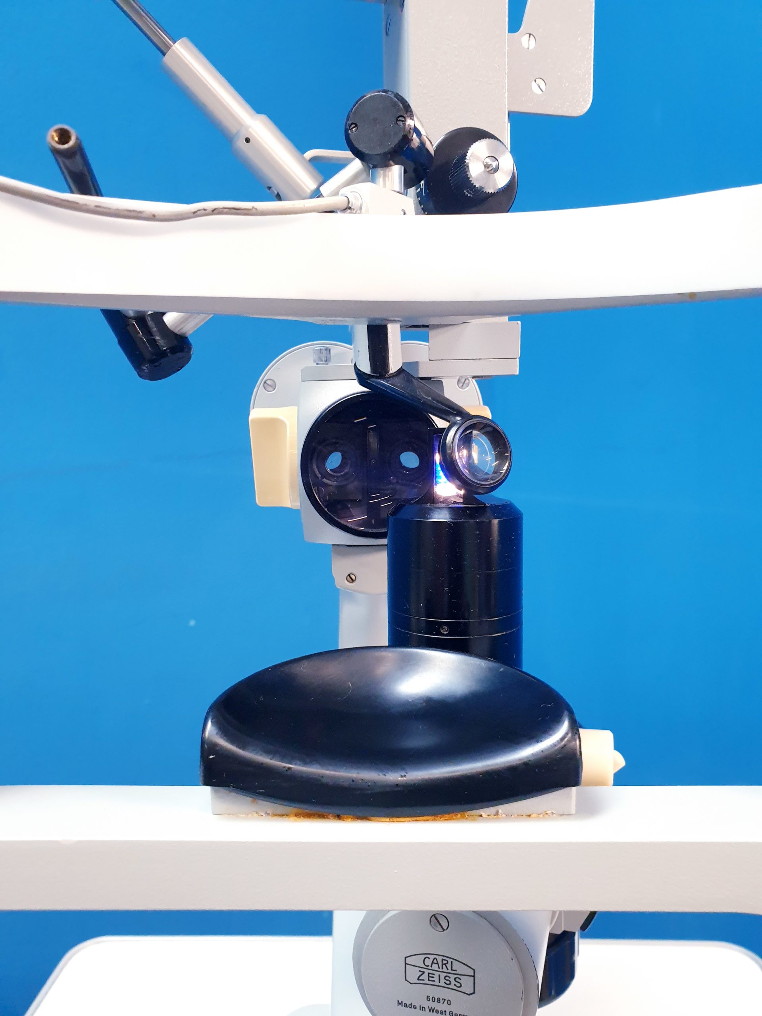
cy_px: 508
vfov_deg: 67.3
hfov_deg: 53.1
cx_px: 381
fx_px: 763
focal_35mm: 26
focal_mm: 4.3
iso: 400
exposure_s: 1/50
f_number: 2.4
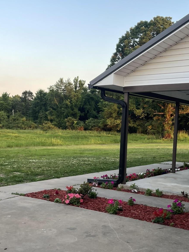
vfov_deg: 42.7
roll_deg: -5.5
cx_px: 81
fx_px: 320
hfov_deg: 32.8
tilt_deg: -4.7
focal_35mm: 44
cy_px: 153
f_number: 1.6
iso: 32
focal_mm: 5.1
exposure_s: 1/216
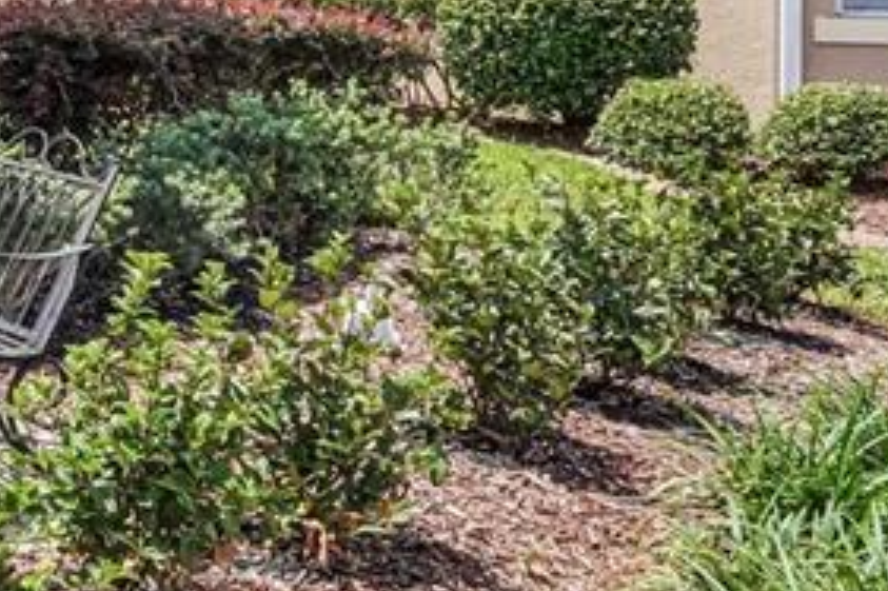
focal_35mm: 62
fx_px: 1528
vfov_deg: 20.9
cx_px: -531
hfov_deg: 23.7
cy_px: -41
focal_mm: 17
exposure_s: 1/30
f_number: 20
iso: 100
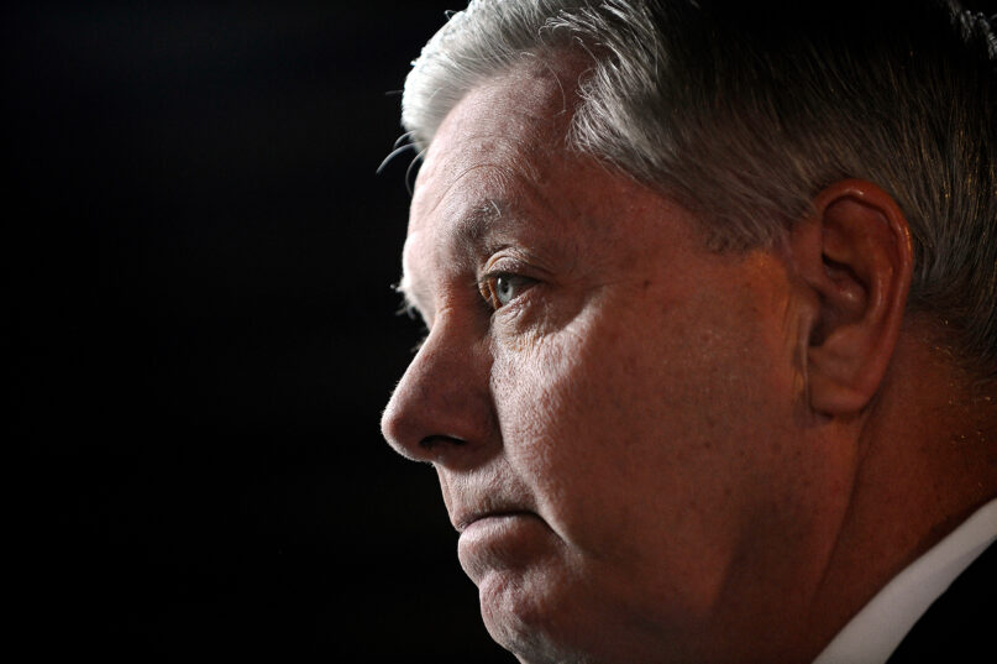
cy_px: 332
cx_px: 498
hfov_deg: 10.3
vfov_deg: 6.9
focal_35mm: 200
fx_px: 5535
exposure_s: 1/250
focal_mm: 200
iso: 1600
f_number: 4
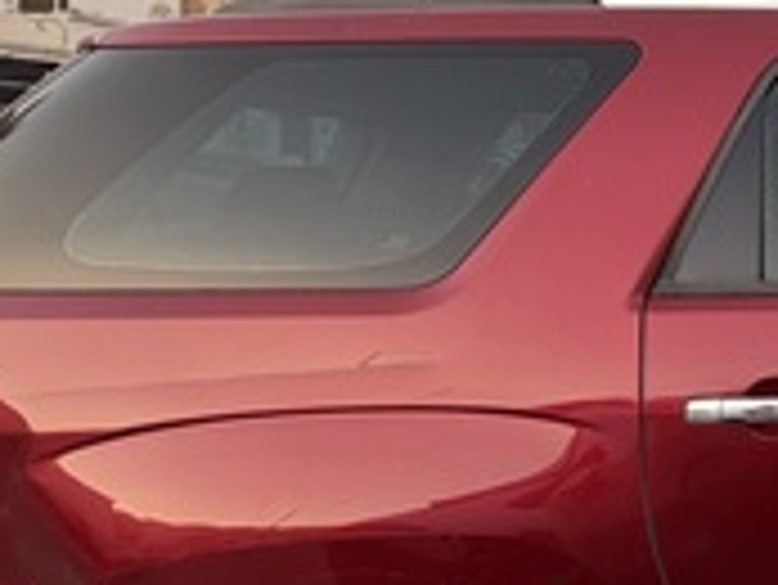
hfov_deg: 36.6
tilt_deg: -1.6
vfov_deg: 38.2
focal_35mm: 37
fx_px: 832
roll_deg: -0.5
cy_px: 187
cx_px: 965
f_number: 2.2
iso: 40
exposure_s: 1/161
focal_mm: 2.22
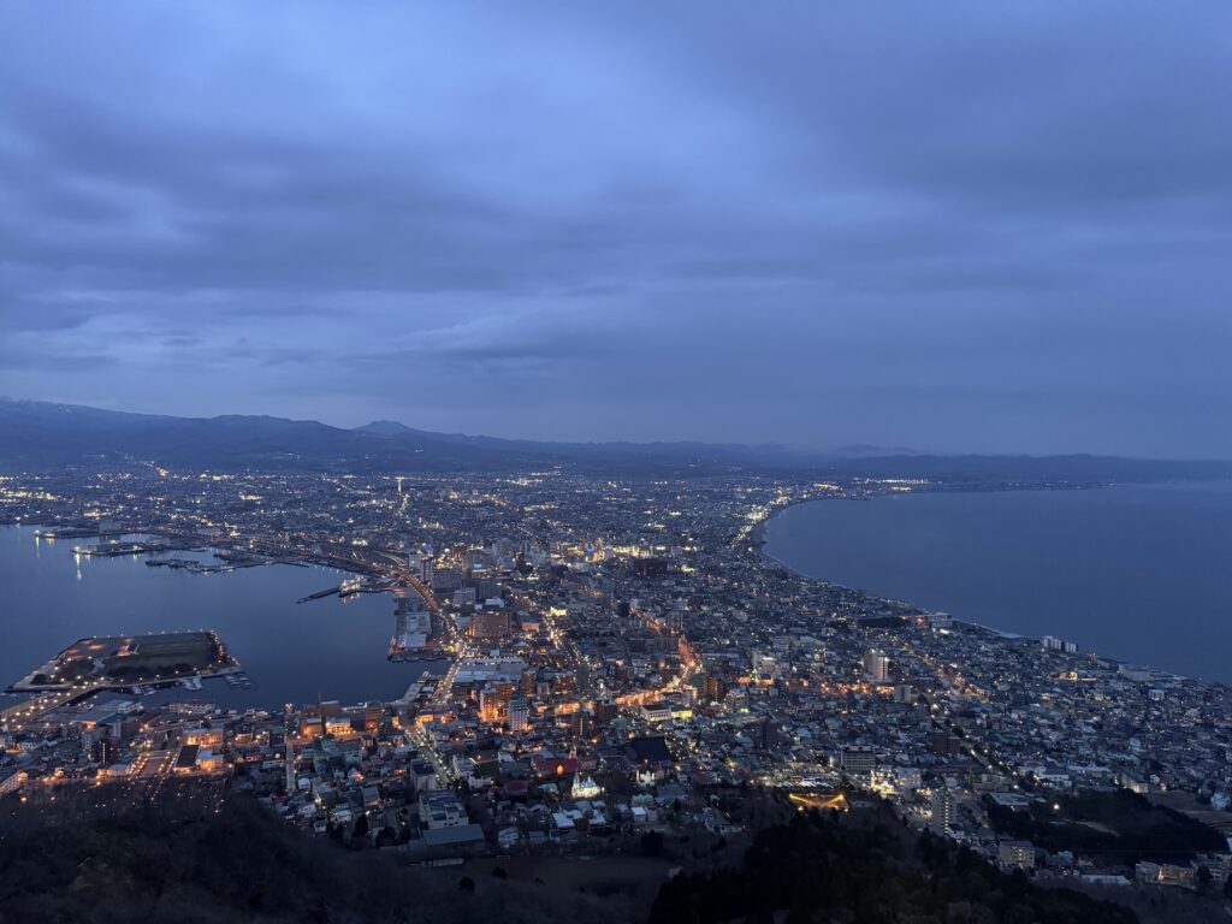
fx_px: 854
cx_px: 616
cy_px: 462
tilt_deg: -1.1
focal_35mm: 24
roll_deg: -1.0
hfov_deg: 71.6
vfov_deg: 56.8
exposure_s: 1/44
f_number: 1.78
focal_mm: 6.76
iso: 800
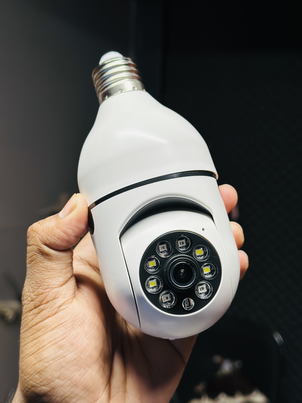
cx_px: 151
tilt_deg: -5.7
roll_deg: -4.2
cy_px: 202
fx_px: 558
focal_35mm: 48
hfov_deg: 30.3
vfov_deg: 39.7
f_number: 1.78
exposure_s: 1/101
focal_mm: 6.86
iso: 100
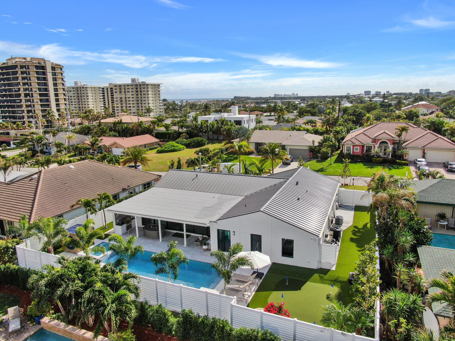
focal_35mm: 24
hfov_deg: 71.6
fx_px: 315
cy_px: 170
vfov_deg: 56.8
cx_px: 228
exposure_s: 1/2000
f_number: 2.8
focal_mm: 4.39
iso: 100
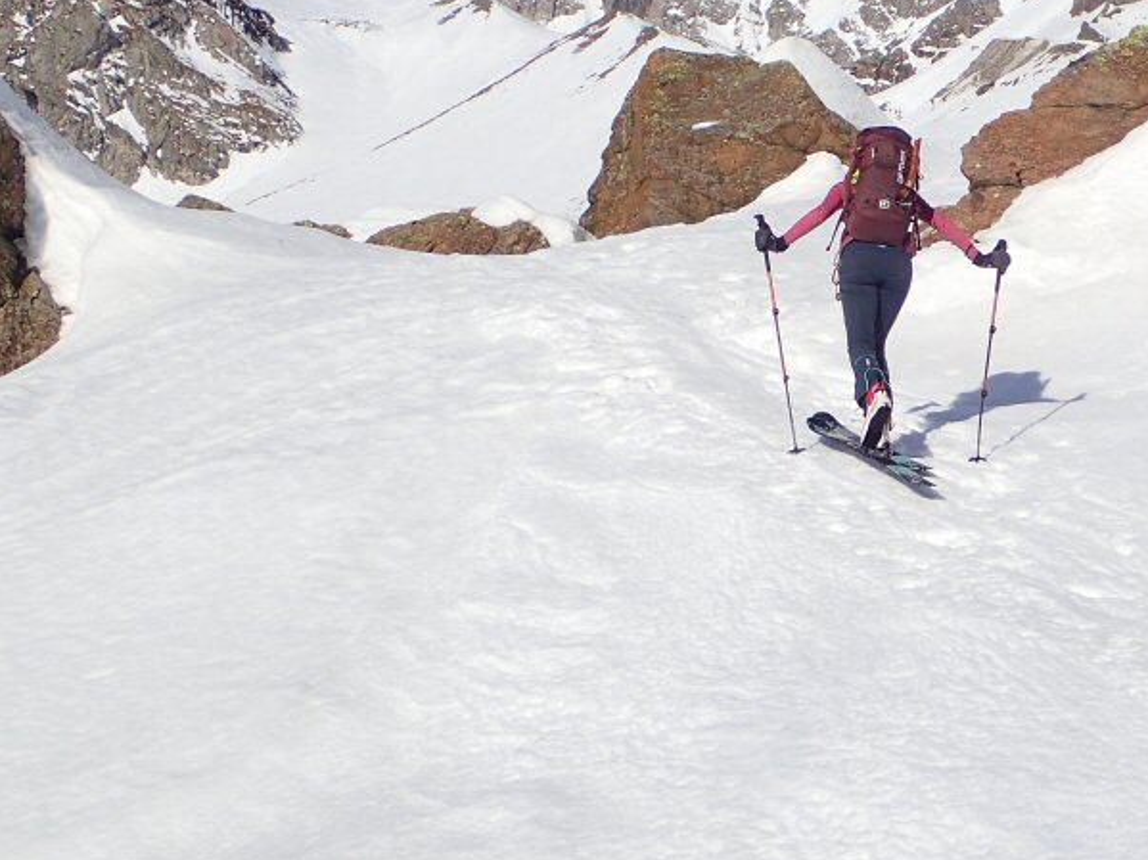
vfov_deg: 16.5
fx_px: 2951
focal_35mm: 89
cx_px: 1061
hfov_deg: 21.5
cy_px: 186
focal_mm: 7.34
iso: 100
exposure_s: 1/200
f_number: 11
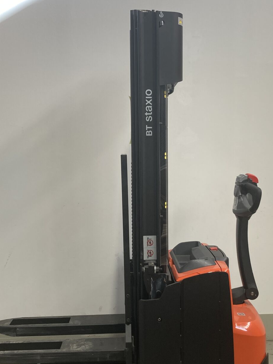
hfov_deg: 30.8
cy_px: 209
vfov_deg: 40.3
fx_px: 494
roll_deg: +0.5
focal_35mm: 47
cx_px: 161
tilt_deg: -6.0
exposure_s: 1/121
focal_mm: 3.99
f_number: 1.8
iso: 40
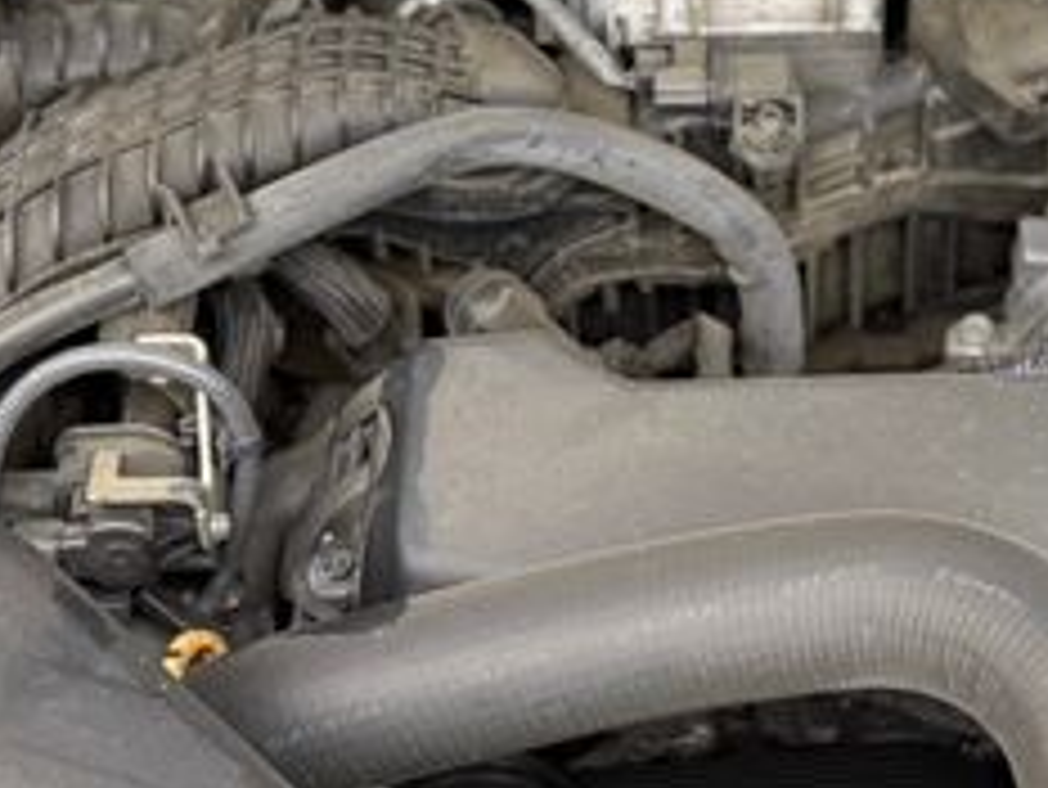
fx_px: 2999
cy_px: 185
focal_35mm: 99
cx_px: 814
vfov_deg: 14.9
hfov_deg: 19.6
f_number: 1.78
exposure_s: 1/60
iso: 320
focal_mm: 6.76
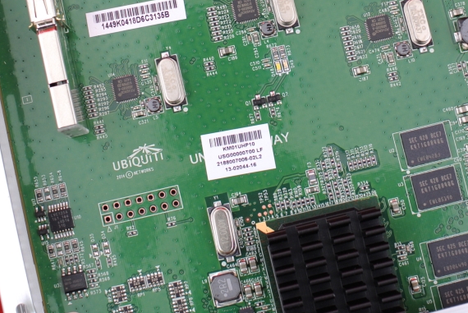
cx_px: 276
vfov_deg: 15.8
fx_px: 1119
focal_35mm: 86
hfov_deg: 23.6
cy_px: 42
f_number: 5.6
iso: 100
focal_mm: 18.5
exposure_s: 1/1.3
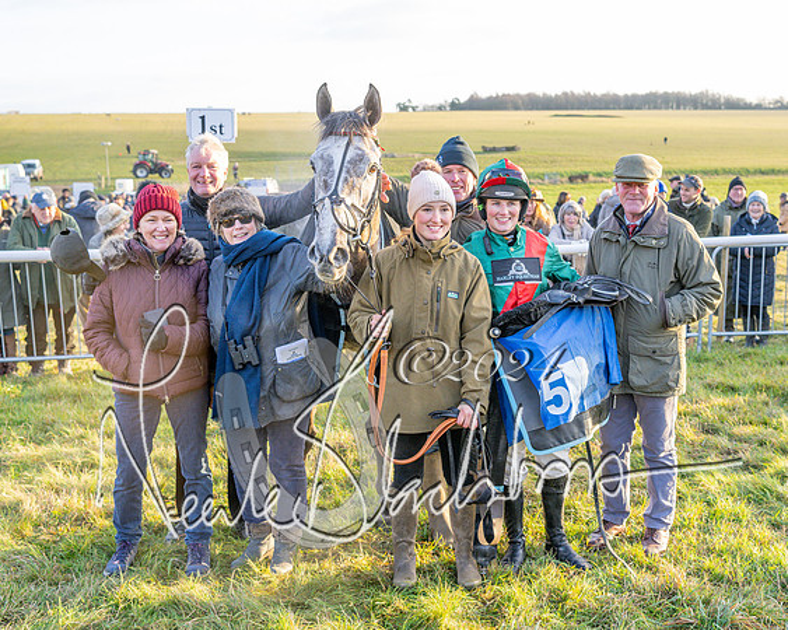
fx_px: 987
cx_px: 438
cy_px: 292
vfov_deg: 35.4
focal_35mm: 42
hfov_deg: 43.5
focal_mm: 35
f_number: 4
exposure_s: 1/640
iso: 800
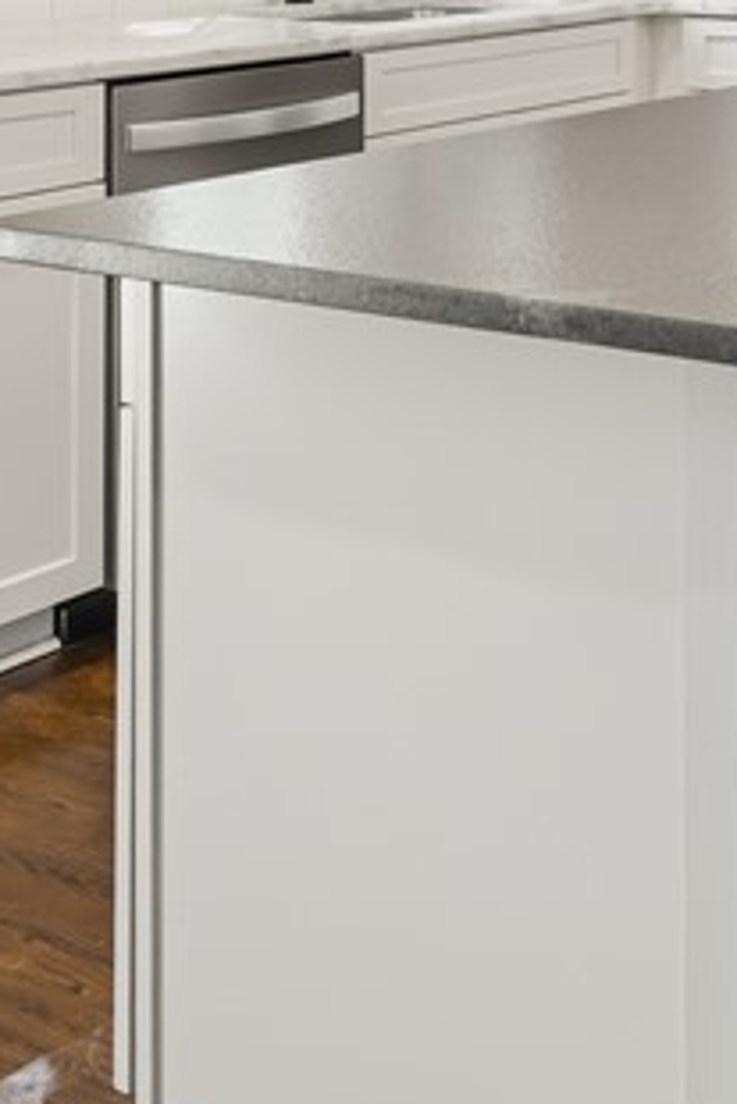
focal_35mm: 70
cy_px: -91
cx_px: 557
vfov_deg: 26.7
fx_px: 2147
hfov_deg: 19.3
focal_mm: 20
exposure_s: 1/4
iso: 1250
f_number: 9
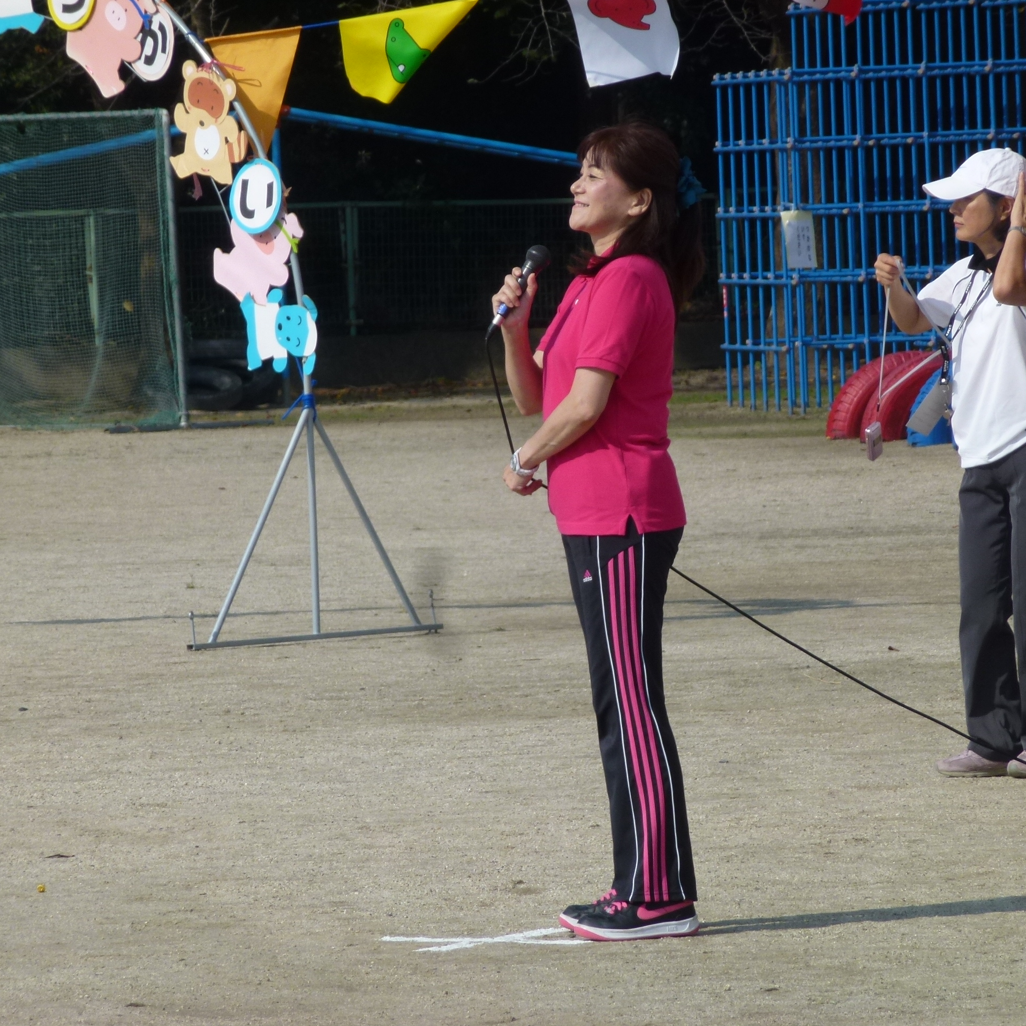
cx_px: 545
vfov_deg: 4.9
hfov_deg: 4.9
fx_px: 12038
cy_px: 512
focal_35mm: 359
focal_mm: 54.5
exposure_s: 1/800
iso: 100
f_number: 5.7
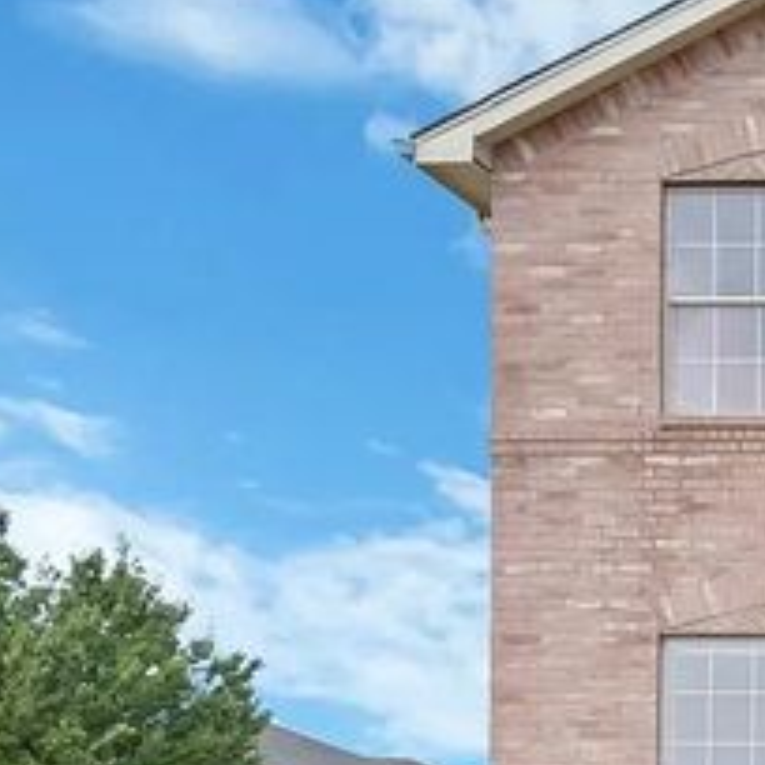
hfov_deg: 19.2
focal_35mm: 64
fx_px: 1600
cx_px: 1436
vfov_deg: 25.0
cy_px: 842
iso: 640
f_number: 6.3
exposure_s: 1/320
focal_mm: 15
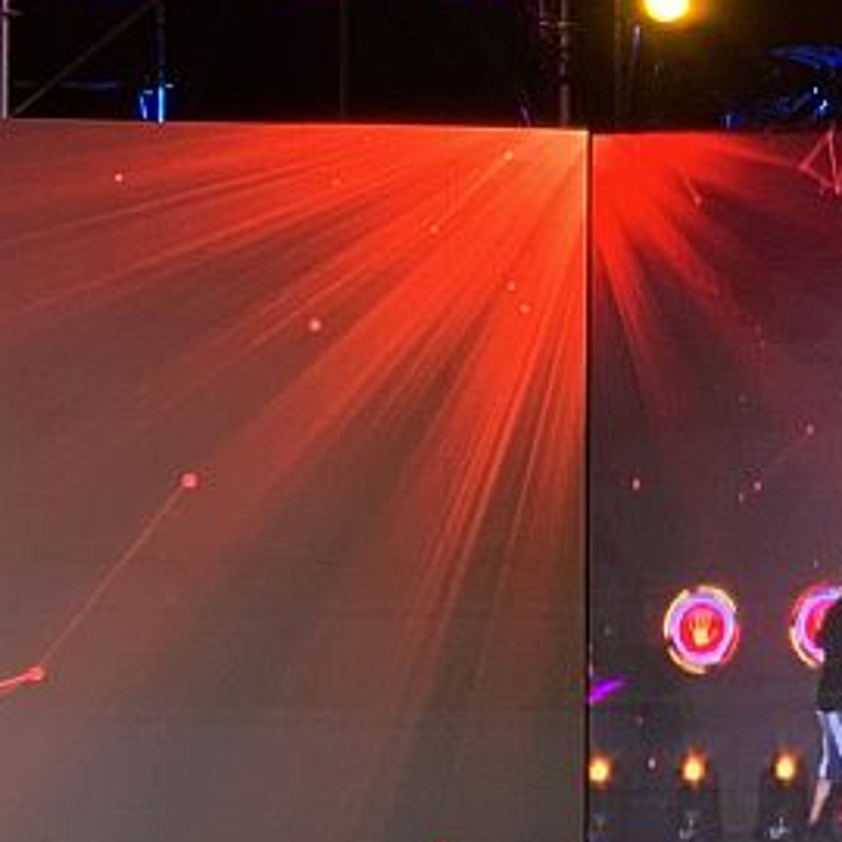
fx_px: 5614
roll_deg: -1.4
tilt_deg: +2.3
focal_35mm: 204
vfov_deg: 8.5
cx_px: -858
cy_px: 920
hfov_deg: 8.2
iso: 100
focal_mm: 6
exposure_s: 1/120
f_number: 2.4
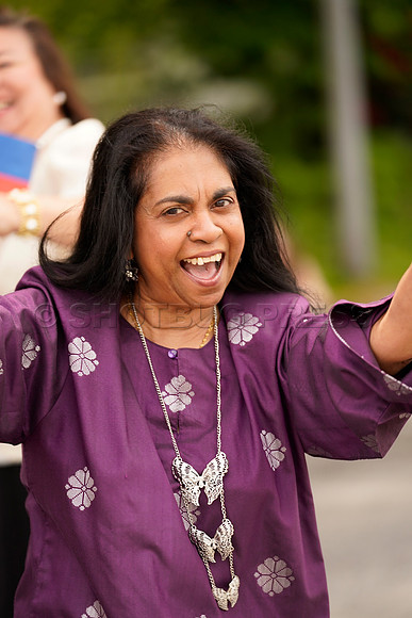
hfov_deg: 10.2
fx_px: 2299
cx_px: 206
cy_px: 309
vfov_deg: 15.3
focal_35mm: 134
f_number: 2.8
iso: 400
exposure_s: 1/400
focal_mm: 134
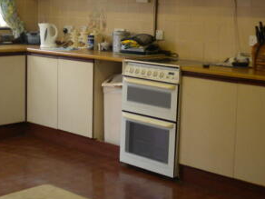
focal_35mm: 70
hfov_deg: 27.8
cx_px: 125
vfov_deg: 20.9
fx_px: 536
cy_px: 60
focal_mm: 6.3
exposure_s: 1/59.8
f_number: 3.1
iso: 166
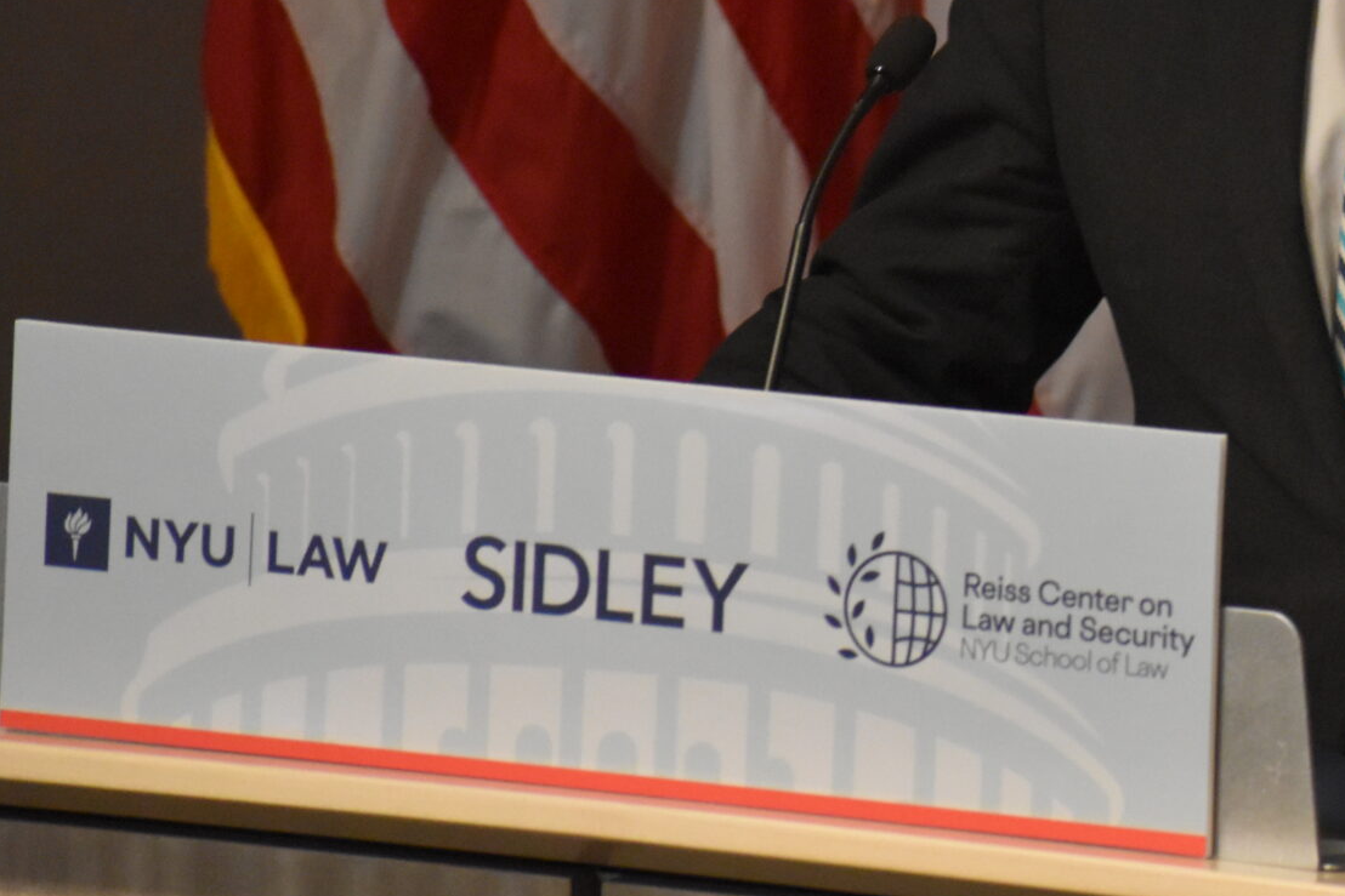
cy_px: 58
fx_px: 19429
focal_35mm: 520
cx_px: 1397
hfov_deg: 4.0
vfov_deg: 2.6
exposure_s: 1/125
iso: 3200
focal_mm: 150
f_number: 5
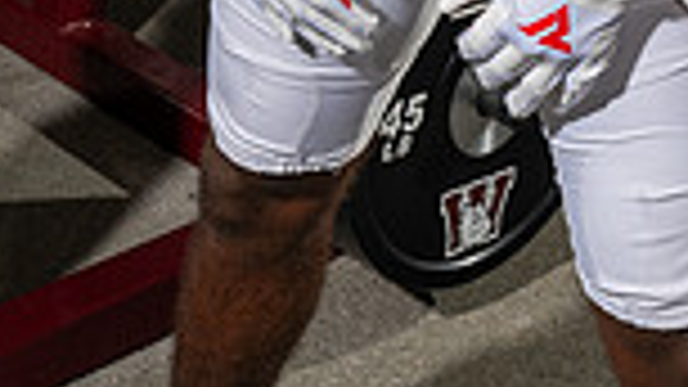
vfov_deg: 9.5
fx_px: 2079
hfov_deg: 18.7
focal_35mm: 114
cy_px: -540
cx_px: 468
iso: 320
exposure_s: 1/250
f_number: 8
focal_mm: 37
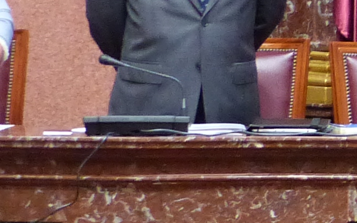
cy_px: 42
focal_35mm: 360
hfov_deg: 5.7
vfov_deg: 3.6
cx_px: 671
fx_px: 3501
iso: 400
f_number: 2.8
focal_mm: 10.1
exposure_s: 1/25
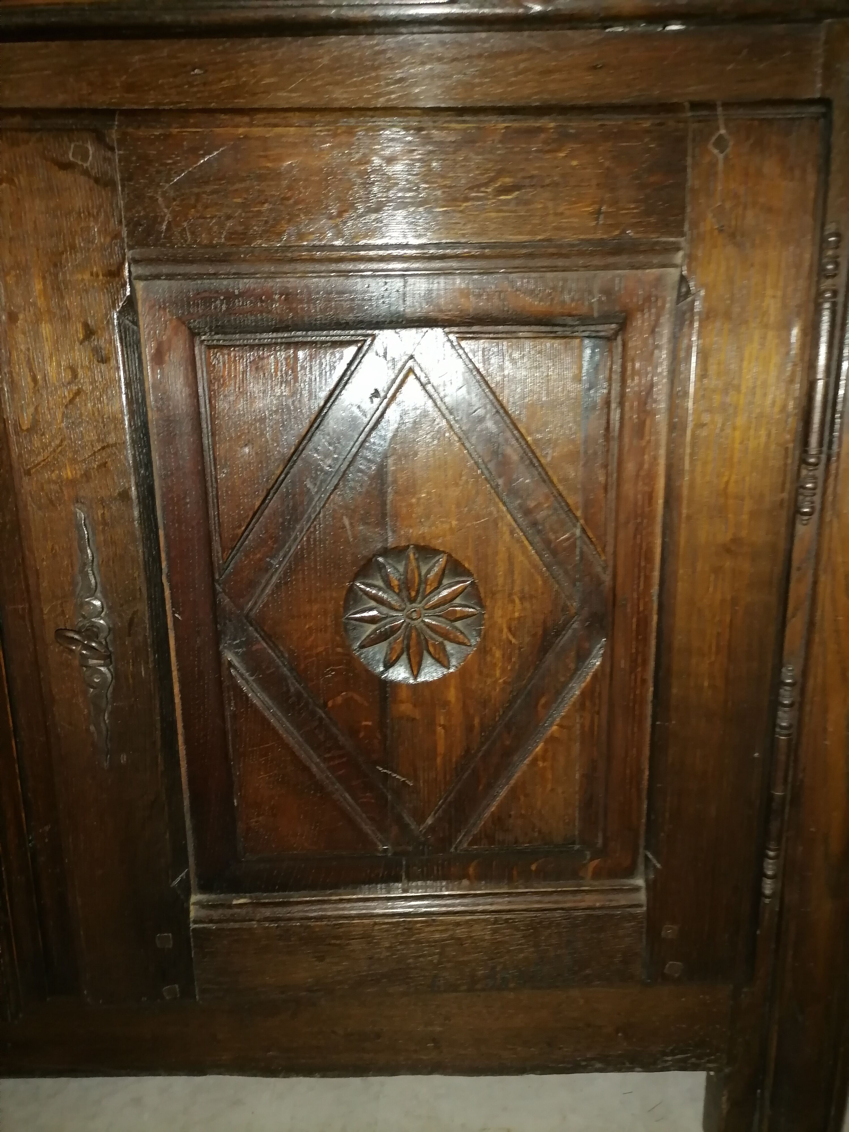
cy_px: 566
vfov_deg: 67.3
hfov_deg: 53.1
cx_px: 424
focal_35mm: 26
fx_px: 850
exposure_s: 1/33.3
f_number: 1.8
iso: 320
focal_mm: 5.4
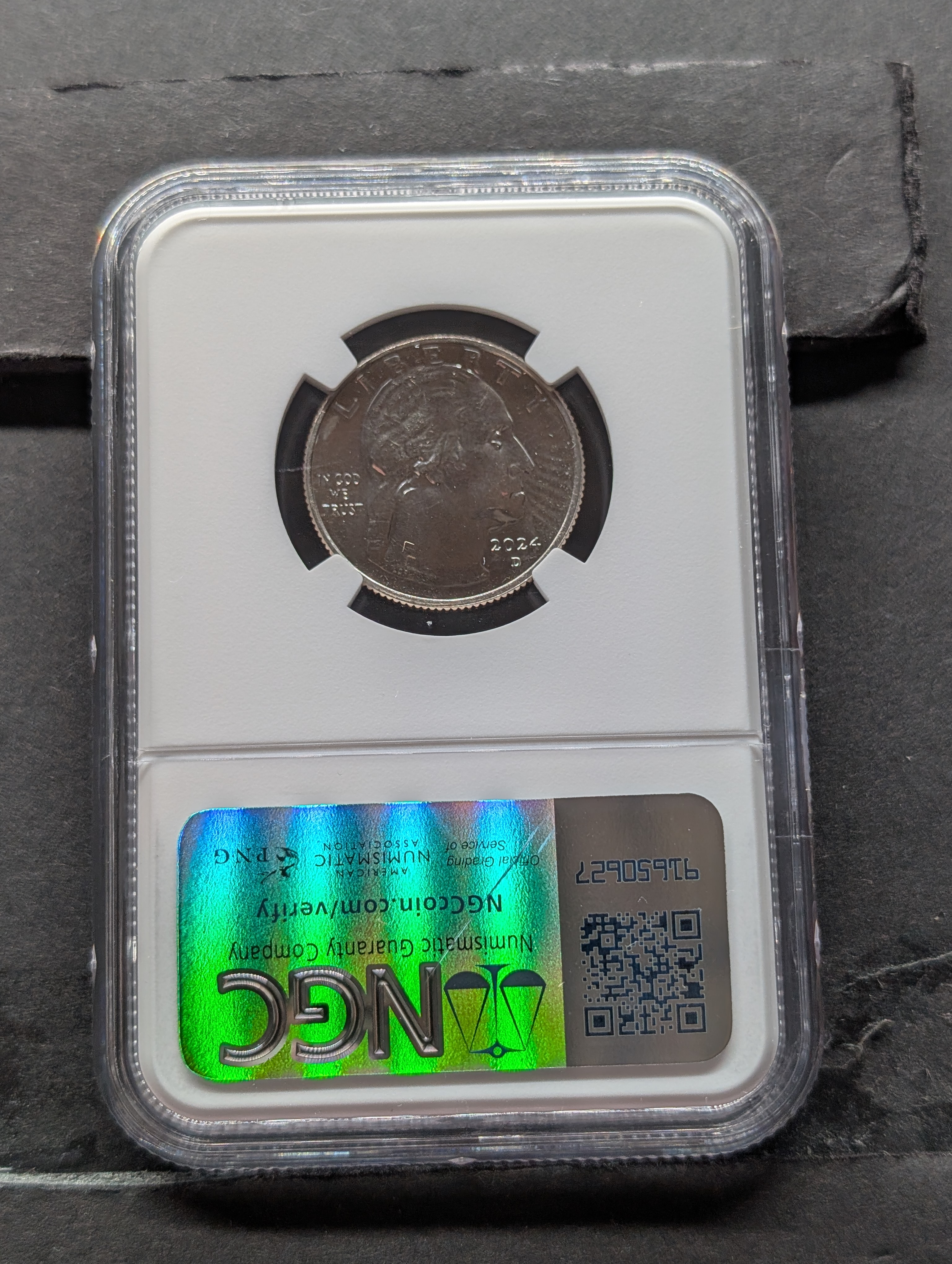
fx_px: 1792
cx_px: 476
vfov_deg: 38.9
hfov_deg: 29.7
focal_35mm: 49
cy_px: 632
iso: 34
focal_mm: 6.9
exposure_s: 1/71.6
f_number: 1.68
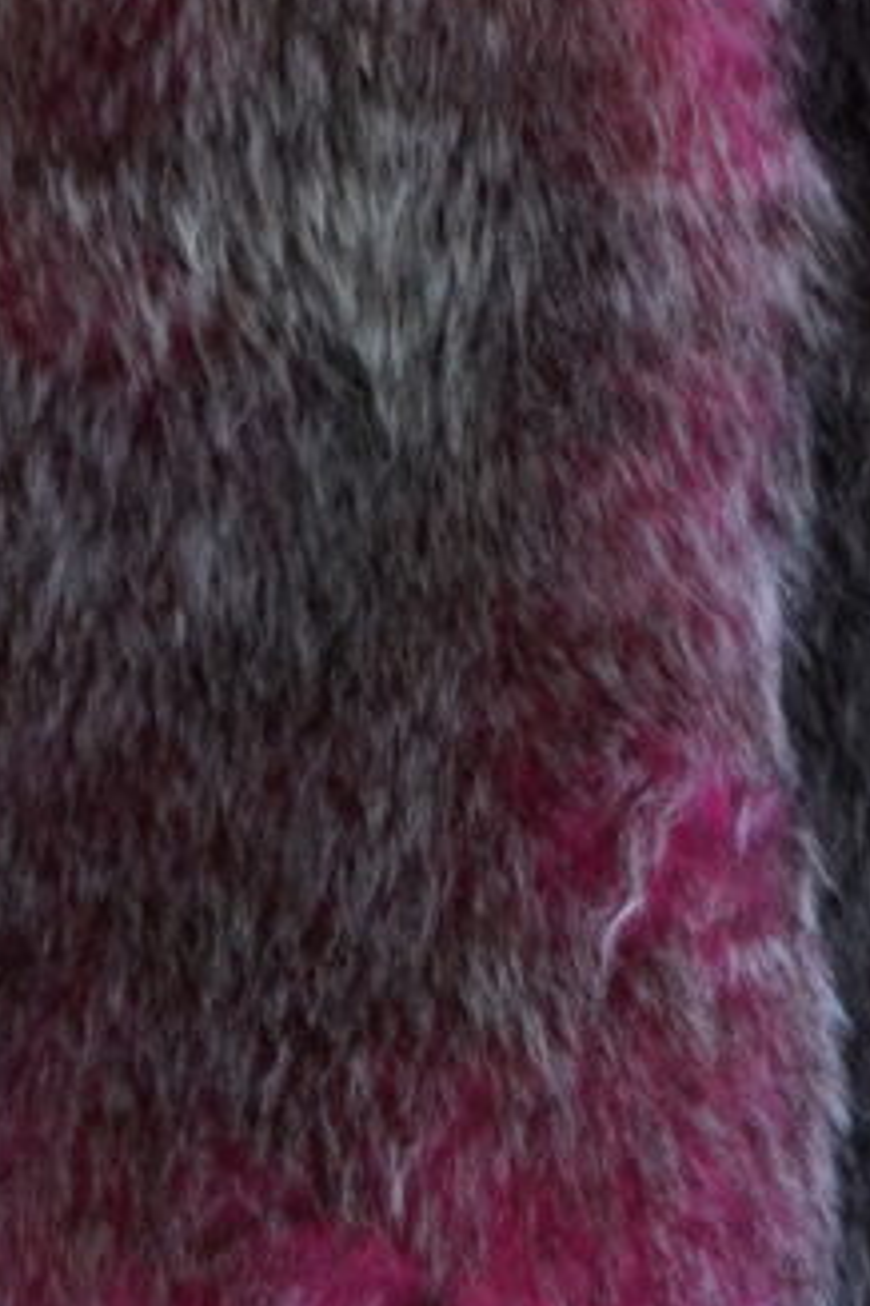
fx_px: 35232
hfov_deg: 1.4
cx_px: 417
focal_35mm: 972
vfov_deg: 2.1
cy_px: -2324
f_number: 2.8
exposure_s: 1/320
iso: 500
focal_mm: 124
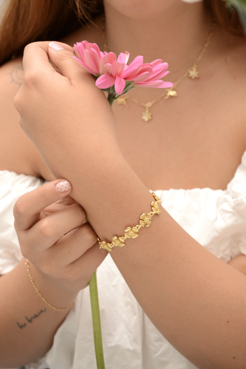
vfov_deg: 29.9
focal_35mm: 68
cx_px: 123
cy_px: 184
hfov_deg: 20.2
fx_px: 692
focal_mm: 45
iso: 500
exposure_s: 1/250
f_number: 8
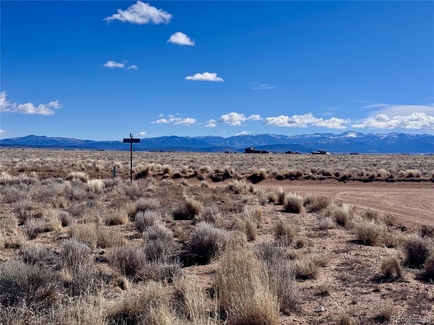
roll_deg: -1.0
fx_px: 602
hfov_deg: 39.7
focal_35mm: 48
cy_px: 162
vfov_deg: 30.3
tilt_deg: -1.6
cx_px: 217
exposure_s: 1/9009
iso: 80
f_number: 1.78
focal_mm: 6.76
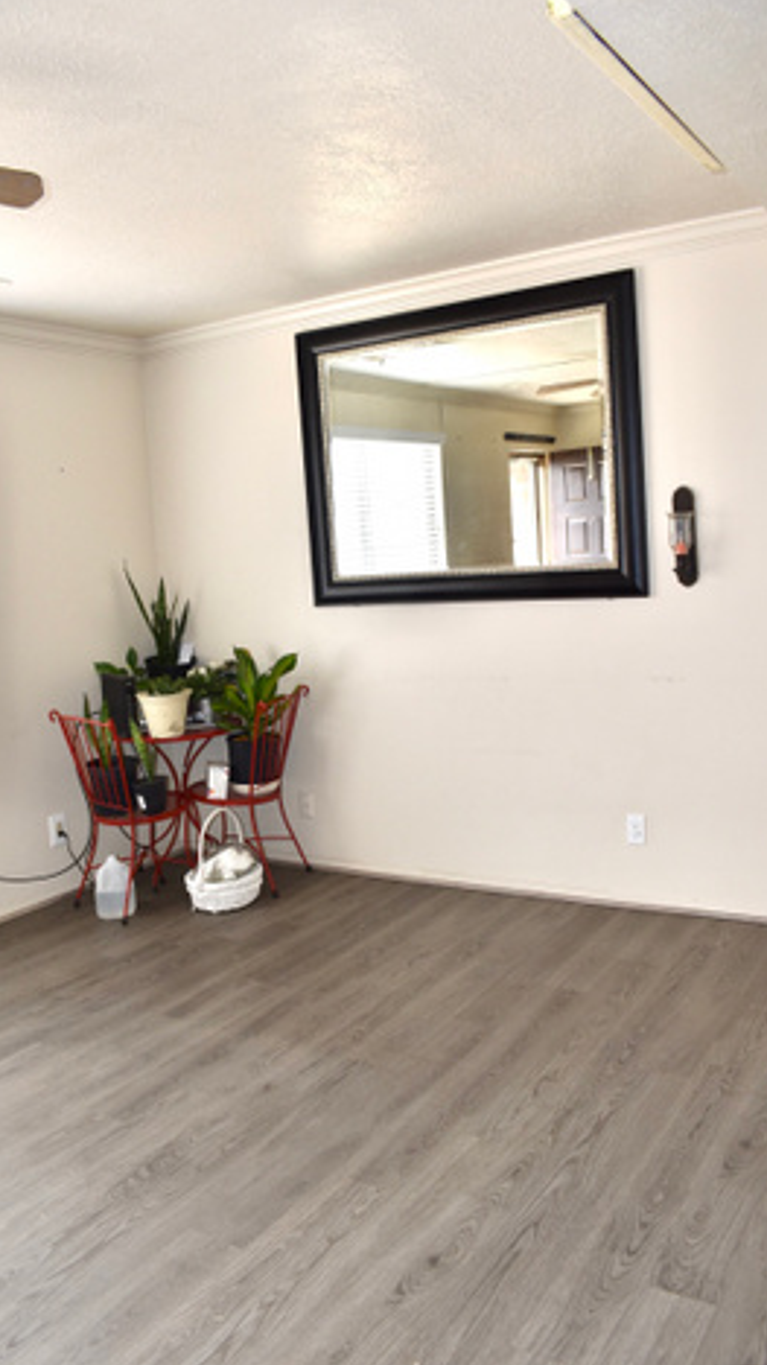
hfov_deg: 40.1
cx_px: 341
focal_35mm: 29
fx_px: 1049
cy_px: 688
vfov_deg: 66.1
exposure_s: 1/30
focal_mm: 18
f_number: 5.6
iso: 180
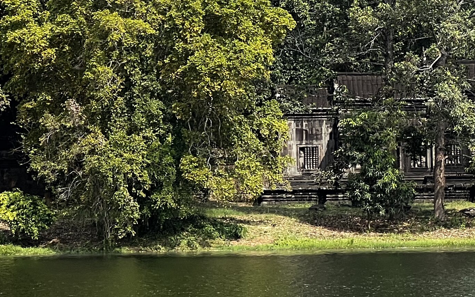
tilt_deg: +2.1
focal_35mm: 237
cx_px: 483
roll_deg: +1.4
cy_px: 80
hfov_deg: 8.8
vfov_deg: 5.5
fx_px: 3068
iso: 32
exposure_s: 1/467
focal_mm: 9
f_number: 2.8
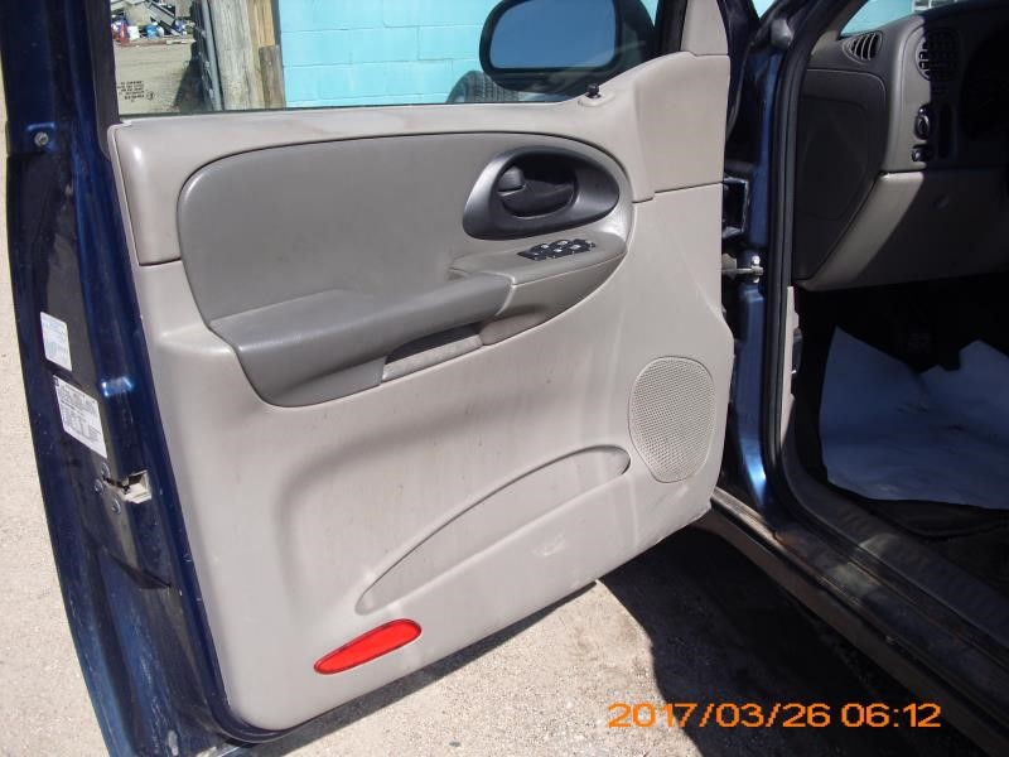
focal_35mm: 36
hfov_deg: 51.4
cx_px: 504
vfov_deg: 39.7
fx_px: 1049
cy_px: 378
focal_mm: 6.3
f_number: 7.8
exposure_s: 1/160
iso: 80
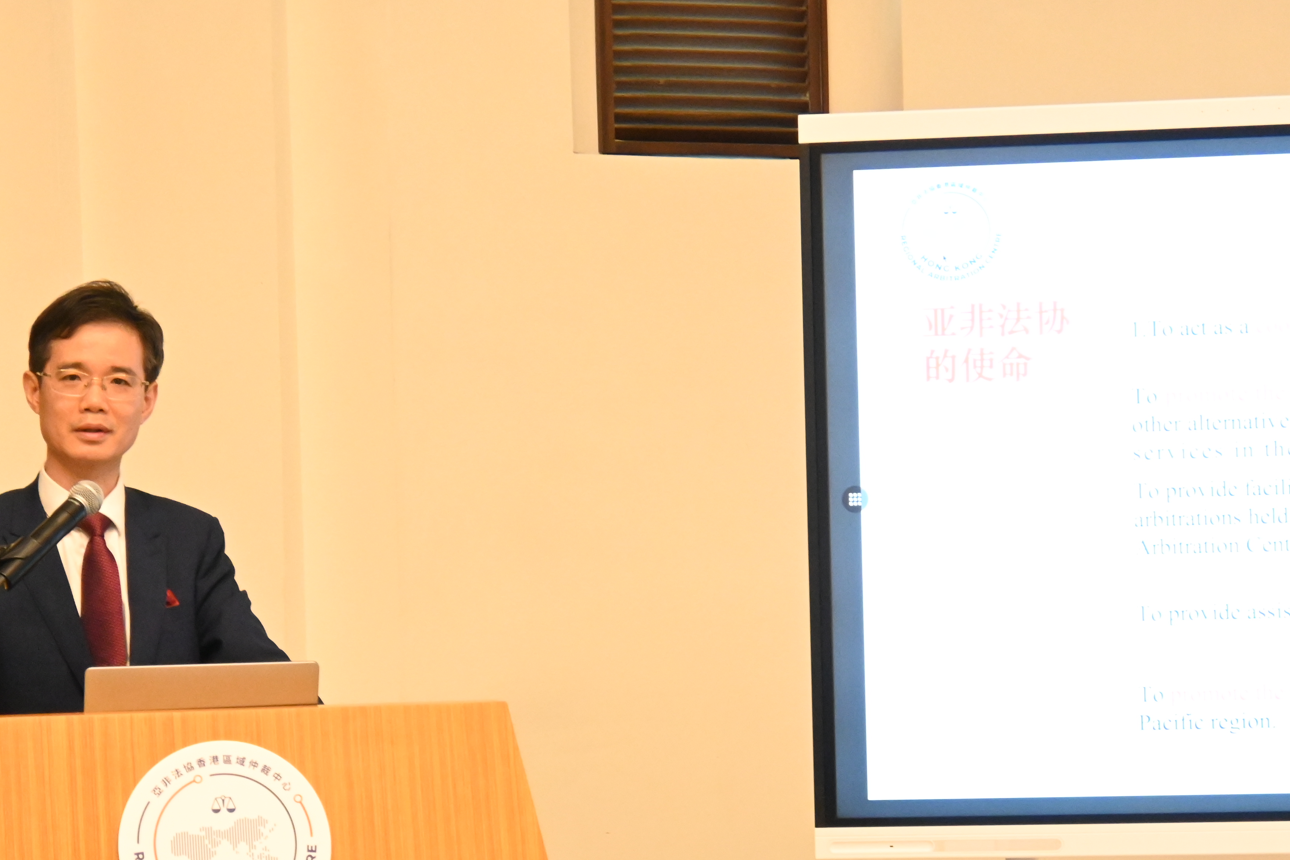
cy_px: 621
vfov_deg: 11.5
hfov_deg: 17.2
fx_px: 4264
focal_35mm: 119
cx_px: 601
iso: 5000
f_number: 6.3
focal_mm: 50
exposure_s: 1/60
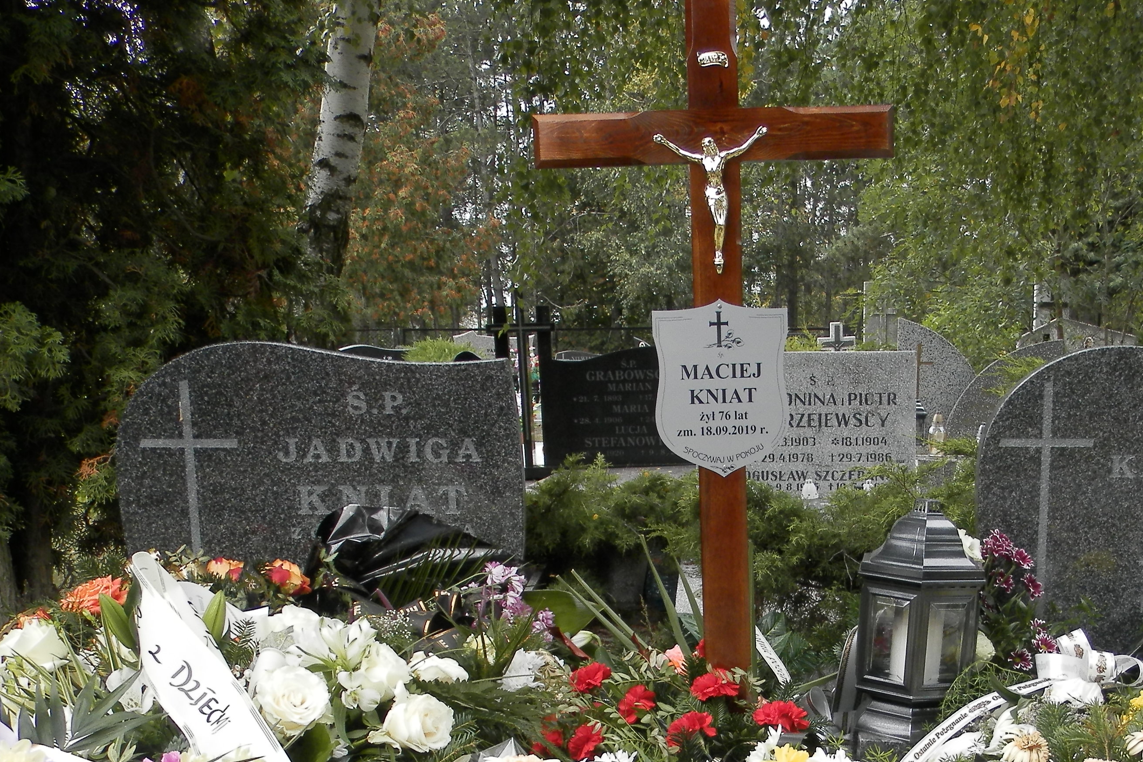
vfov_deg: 28.1
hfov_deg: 42.1
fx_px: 1460
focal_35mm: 46
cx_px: 770
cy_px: 697
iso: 80
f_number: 3.1
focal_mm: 4.5
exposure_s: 1/200
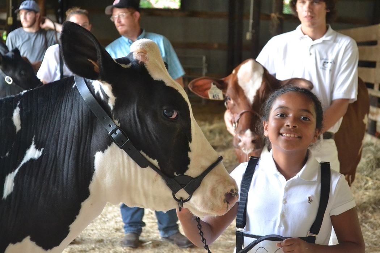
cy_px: 126
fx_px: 871
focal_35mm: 82
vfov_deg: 16.6
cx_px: 190
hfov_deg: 24.6
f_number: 5.6
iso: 3200
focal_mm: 55
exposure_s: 1/200
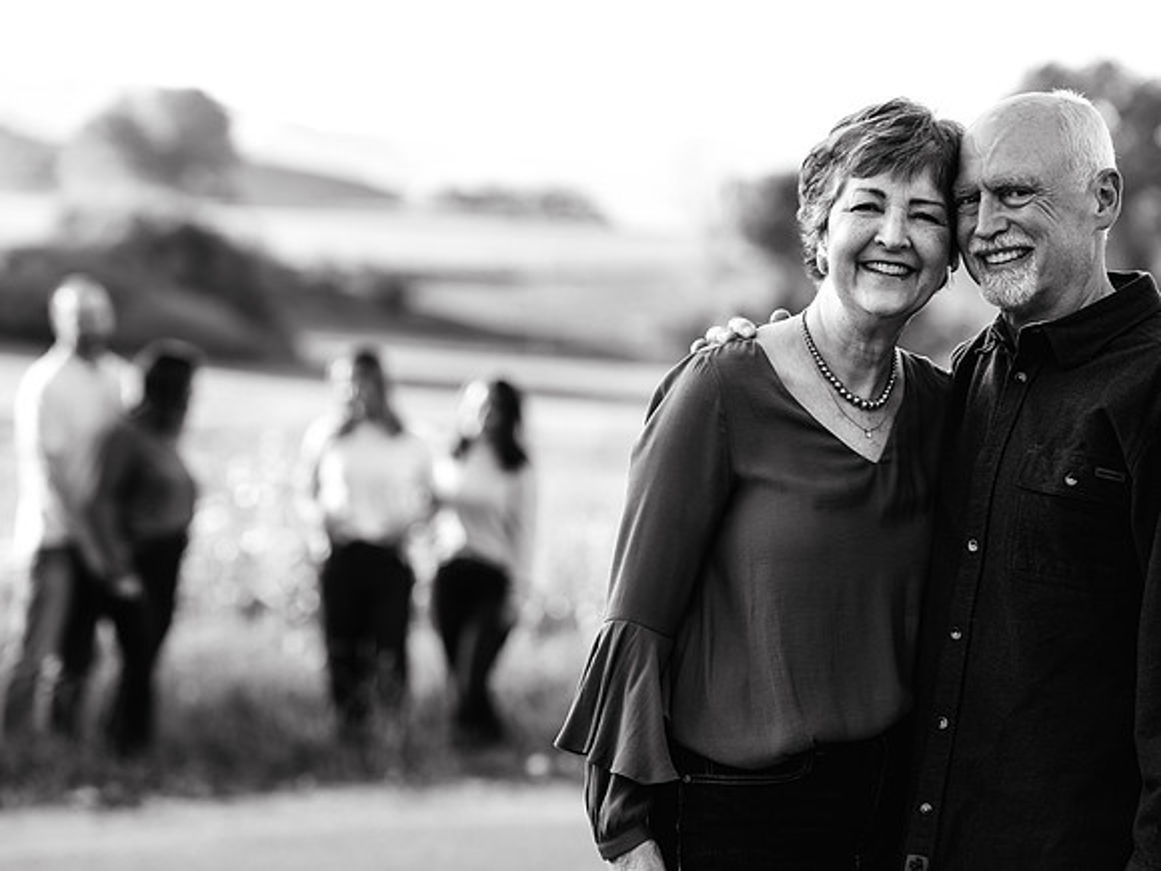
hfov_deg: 13.5
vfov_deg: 10.2
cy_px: 436
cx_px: 580
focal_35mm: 146
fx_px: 4900
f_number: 4
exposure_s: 1/160
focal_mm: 135
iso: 125
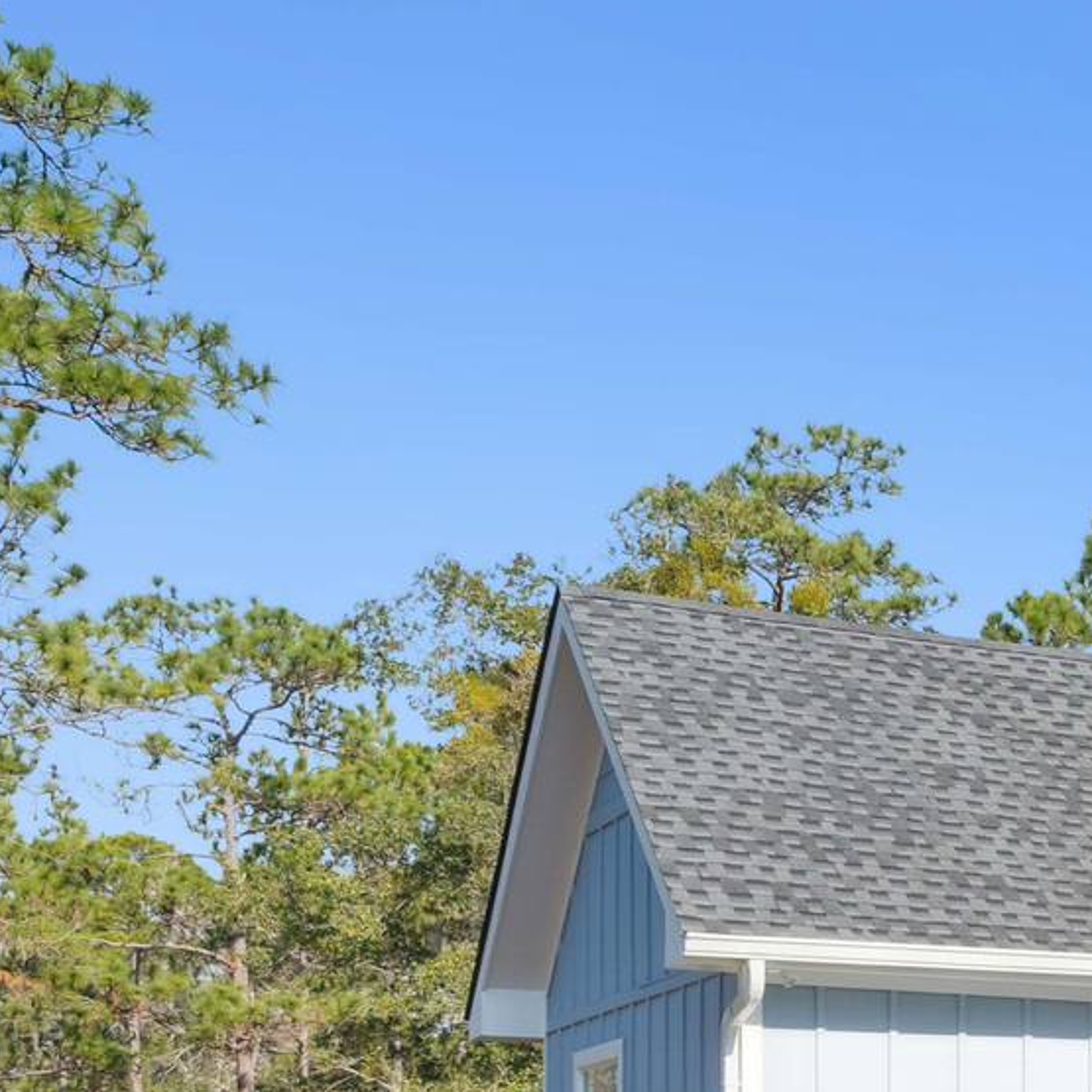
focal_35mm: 80
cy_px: 1244
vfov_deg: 20.5
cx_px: 1773
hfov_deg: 18.4
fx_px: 2855
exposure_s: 1/500
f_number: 8
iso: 250
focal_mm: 17
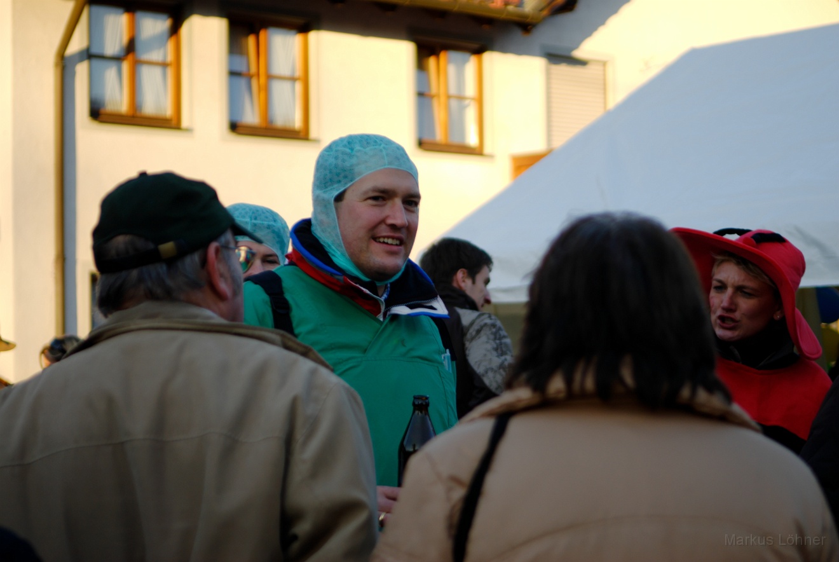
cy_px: 281
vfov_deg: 16.6
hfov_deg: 24.6
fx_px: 1925
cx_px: 420
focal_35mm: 82
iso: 100
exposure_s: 1/350
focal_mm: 55
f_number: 2.8
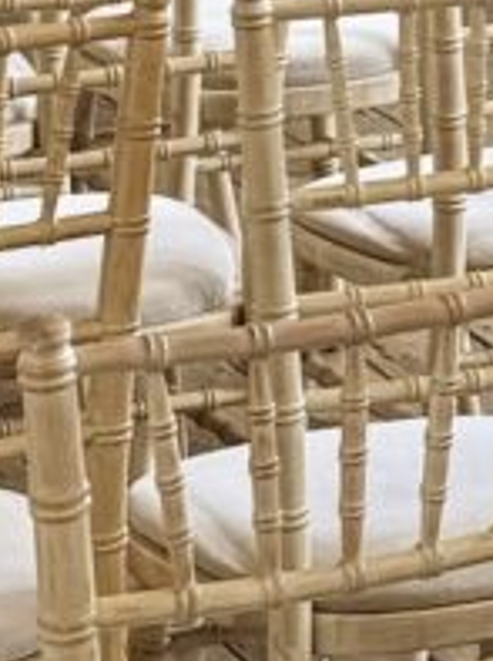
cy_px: -644
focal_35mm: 250
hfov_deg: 5.8
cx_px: 895
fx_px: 4763
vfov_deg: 7.6
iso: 250
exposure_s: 1/50
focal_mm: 6.76
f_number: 1.78
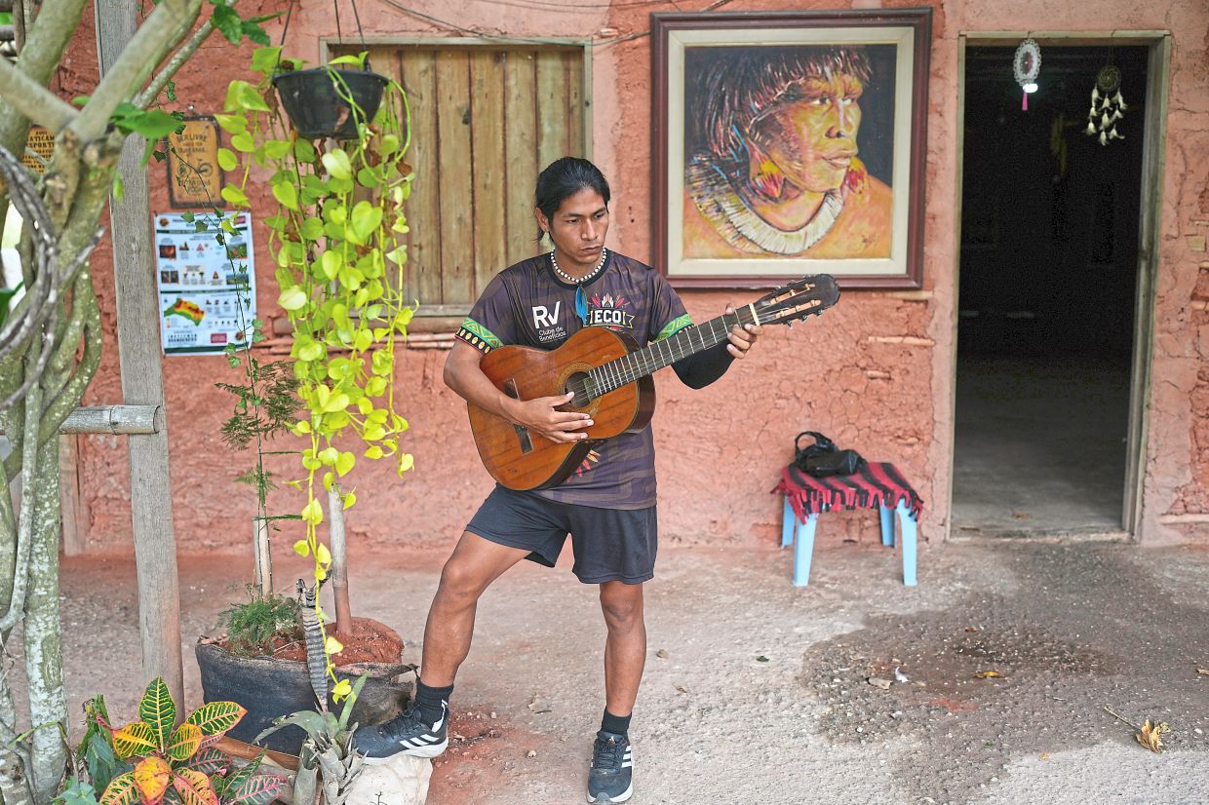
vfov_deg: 37.8
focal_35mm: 35
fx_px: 1175
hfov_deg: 54.4
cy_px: 402
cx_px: 604
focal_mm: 35
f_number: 2
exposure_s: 1/1000
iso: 200
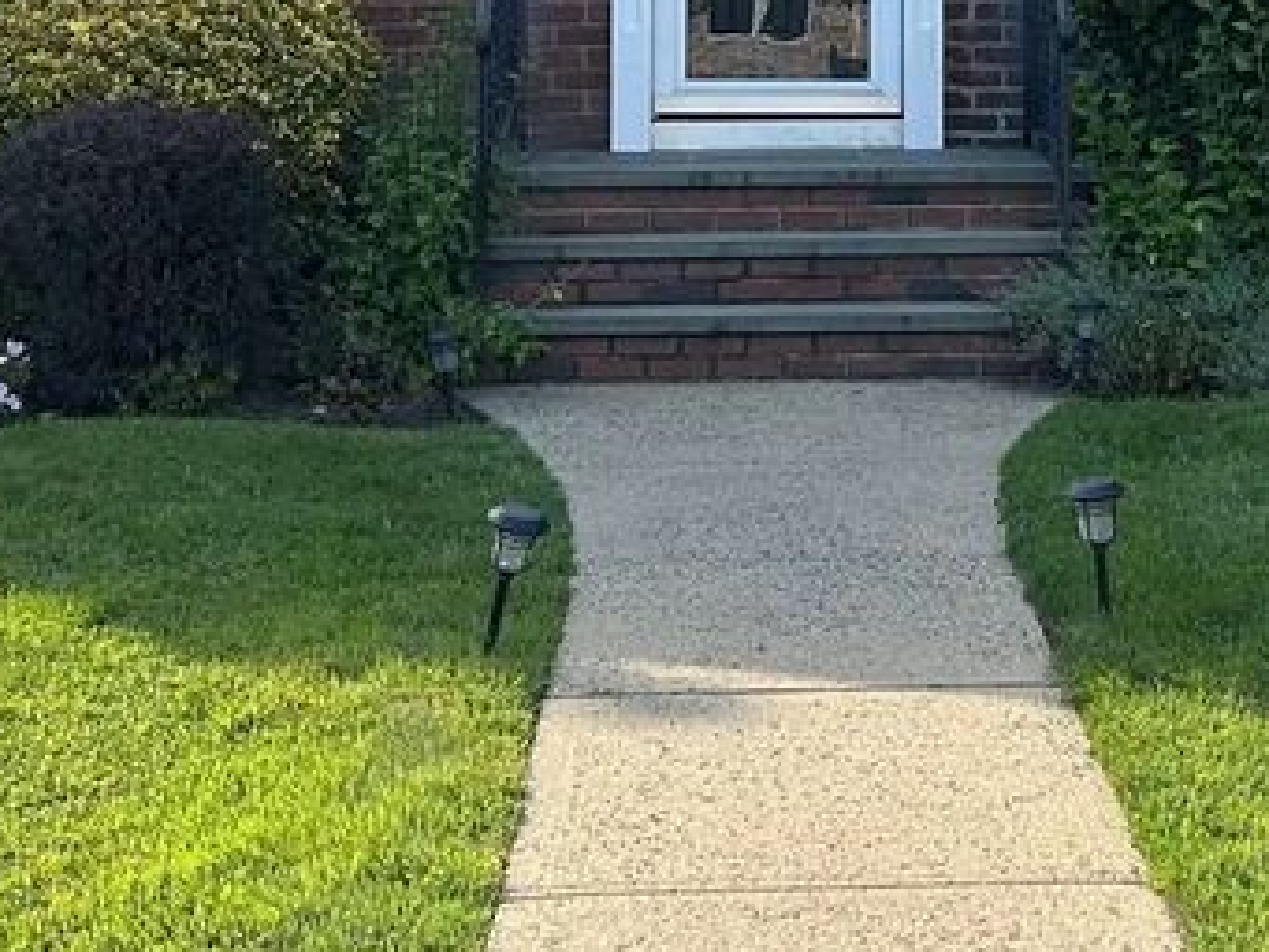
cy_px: -100
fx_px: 2860
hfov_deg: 24.9
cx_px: 837
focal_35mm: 78
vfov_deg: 18.2
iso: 50
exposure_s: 1/2045
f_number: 1.5
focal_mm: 5.7
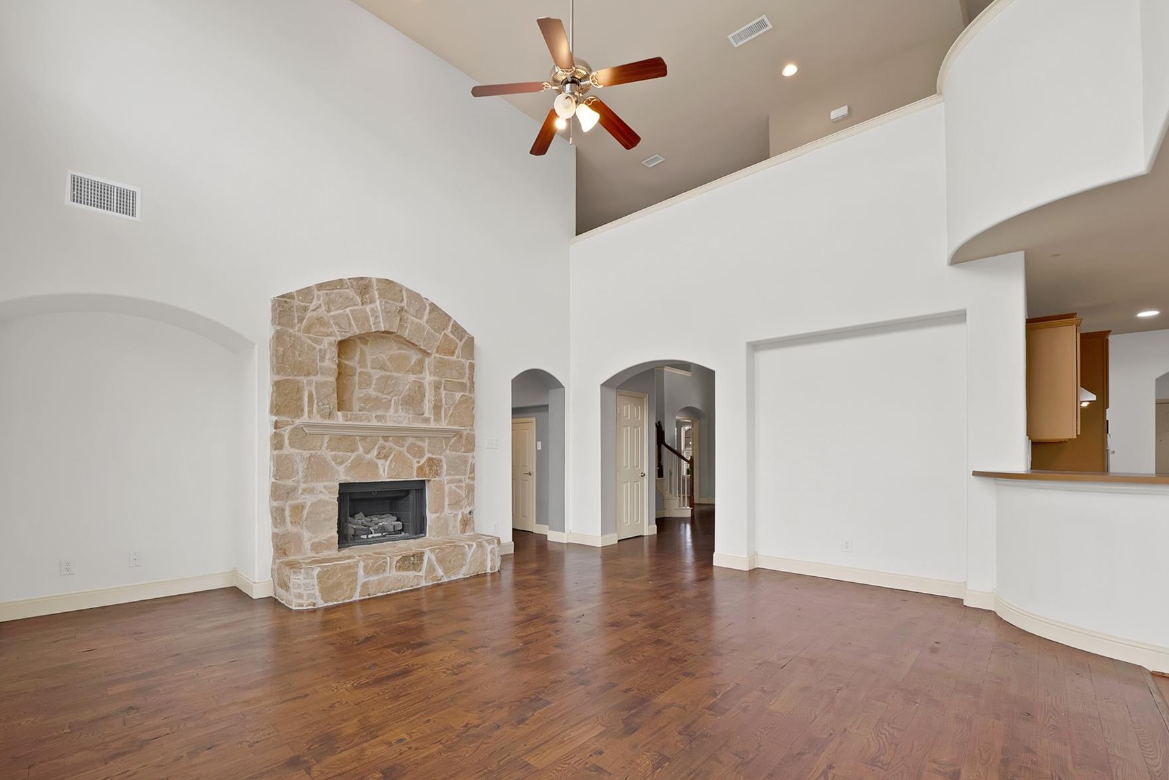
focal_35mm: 14
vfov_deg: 80.8
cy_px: 442
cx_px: 612
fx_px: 455
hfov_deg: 104.2
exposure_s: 1/4
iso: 640
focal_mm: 12
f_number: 9
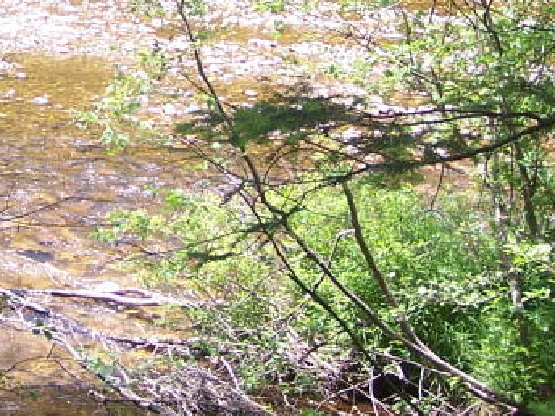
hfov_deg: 17.2
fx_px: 1812
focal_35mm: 113
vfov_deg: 12.9
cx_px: 55
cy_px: 3
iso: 80
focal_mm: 6.3
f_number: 2.8
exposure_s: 1/160
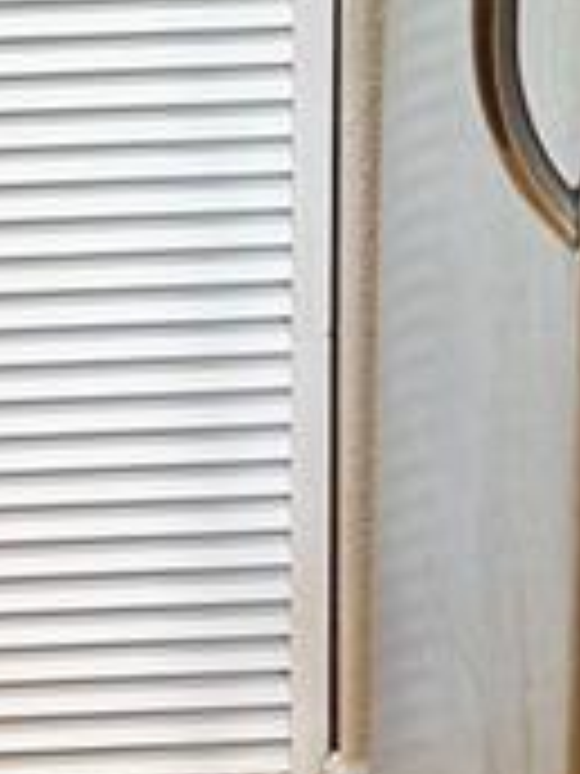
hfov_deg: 8.7
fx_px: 3731
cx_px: -328
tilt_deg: -12.8
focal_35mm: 167
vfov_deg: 11.6
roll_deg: +1.9
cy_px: -130
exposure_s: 1/60
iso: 160
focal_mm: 6.86
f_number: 1.78
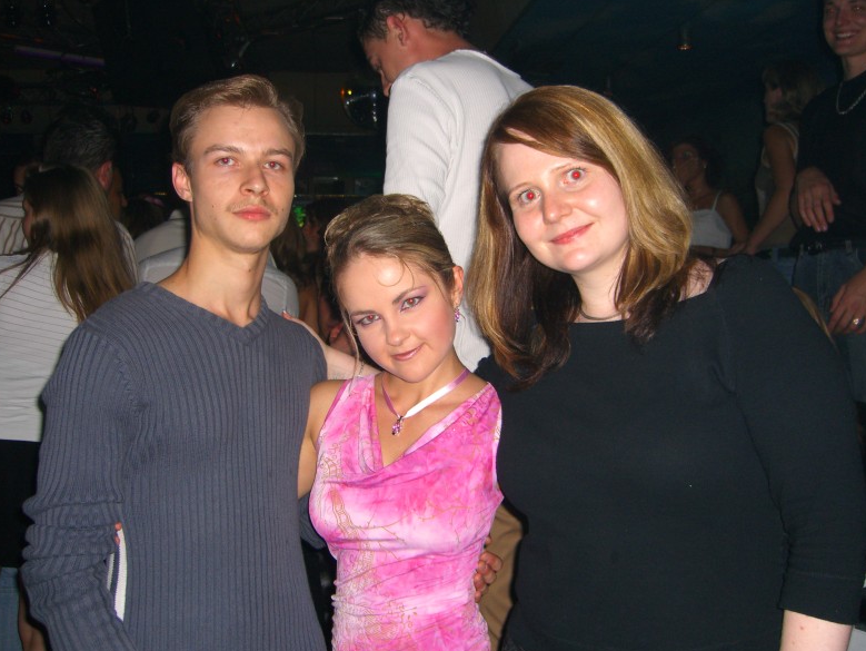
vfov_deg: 36.8
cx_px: 435
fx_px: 976
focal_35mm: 39
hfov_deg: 47.8
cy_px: 333
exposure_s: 1/60
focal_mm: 7.9
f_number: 2.8
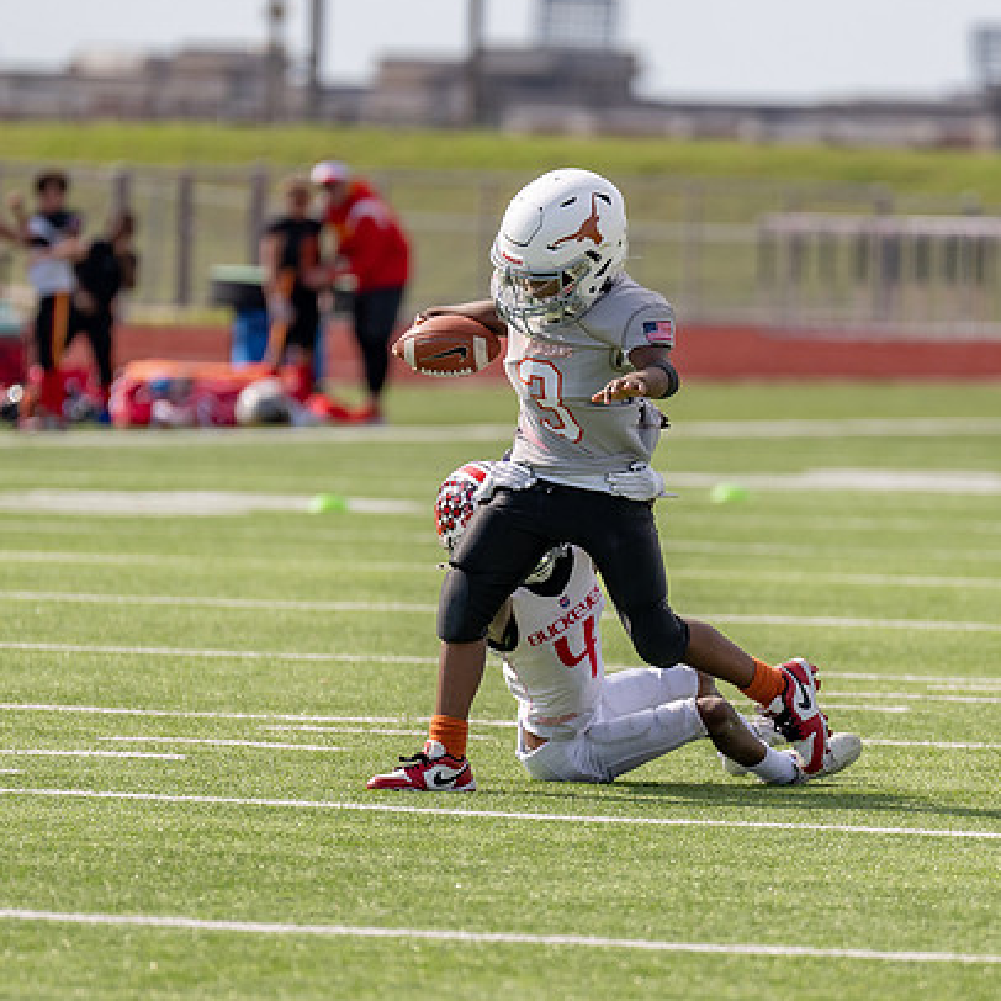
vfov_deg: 3.9
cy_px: 607
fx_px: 14526
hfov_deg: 3.9
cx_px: 657
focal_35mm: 444
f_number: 2.8
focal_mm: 200
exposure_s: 1/3200
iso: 160
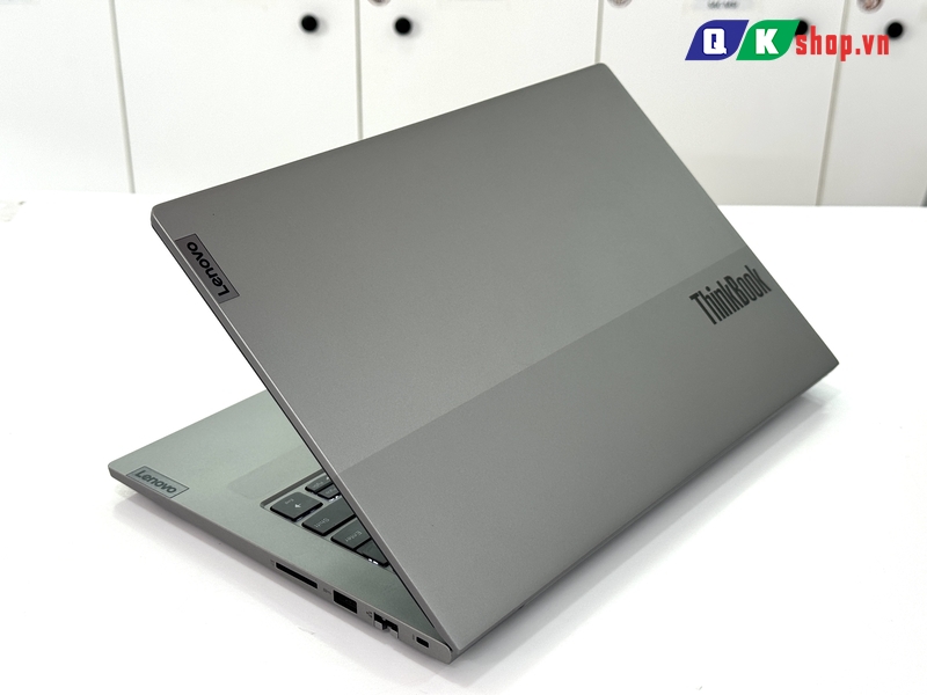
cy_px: 348
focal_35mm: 48
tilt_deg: -26.3
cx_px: 464
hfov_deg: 39.7
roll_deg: +0.4
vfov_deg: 30.3
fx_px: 1285
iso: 50
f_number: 1.78
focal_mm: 6.76
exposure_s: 1/137
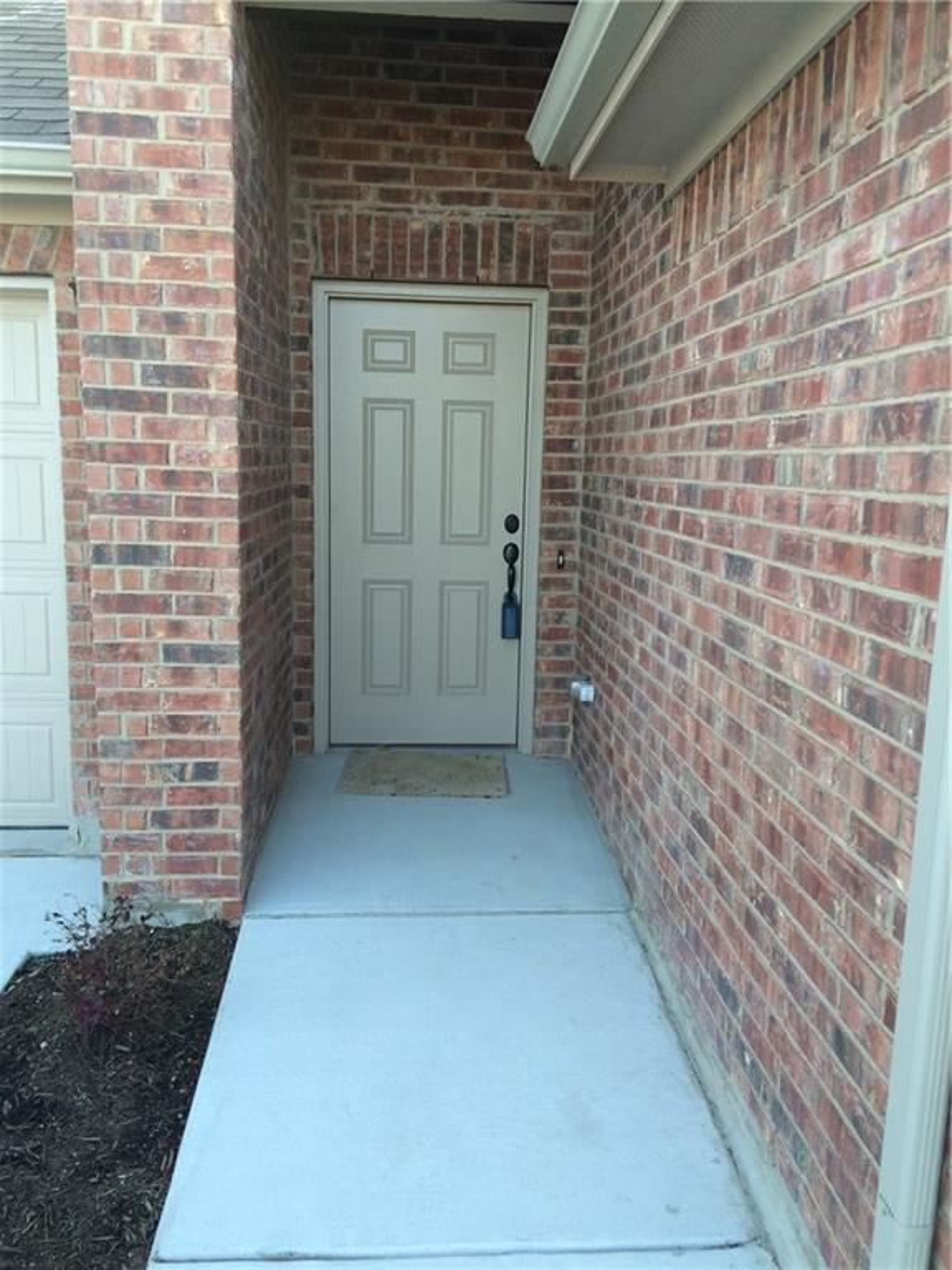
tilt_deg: -11.5
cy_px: 635
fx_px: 1063
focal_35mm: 29
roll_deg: -1.7
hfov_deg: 48.2
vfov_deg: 61.7
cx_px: 476
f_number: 2.2
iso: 32
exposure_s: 1/147
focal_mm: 4.15
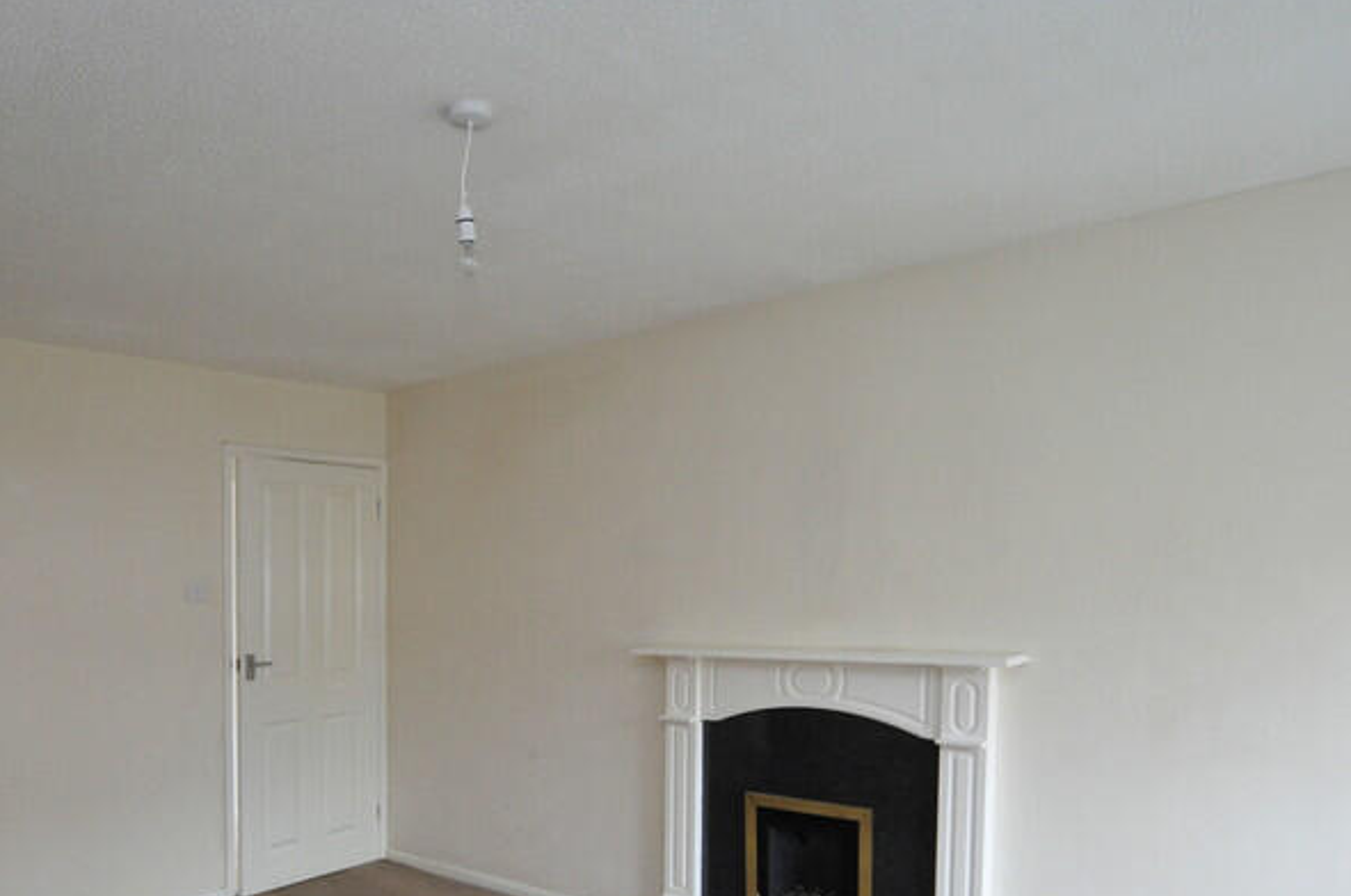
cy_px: 731
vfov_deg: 46.5
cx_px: 619
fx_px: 974
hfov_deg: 69.4
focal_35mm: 26
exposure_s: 1/40
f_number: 3.5
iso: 800
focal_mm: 10
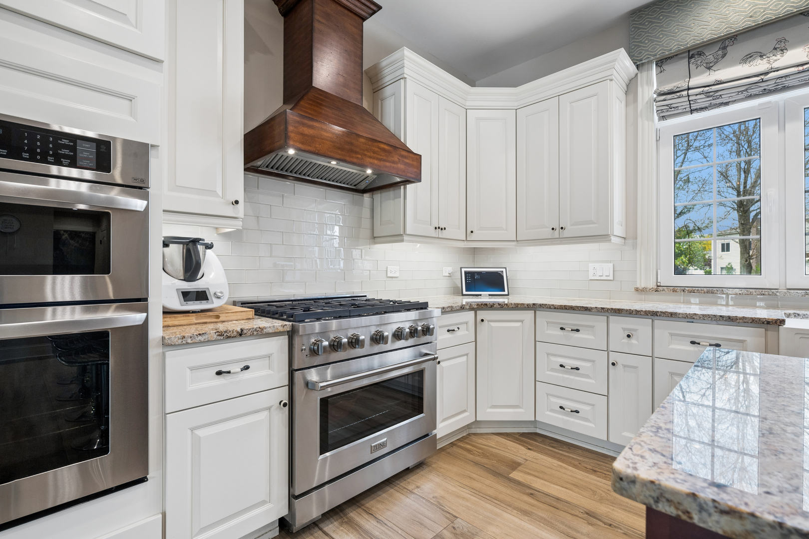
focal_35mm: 17
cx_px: 404
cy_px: 270
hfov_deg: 93.3
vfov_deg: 70.4
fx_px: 382
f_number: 8
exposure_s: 1/45
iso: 400
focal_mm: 17
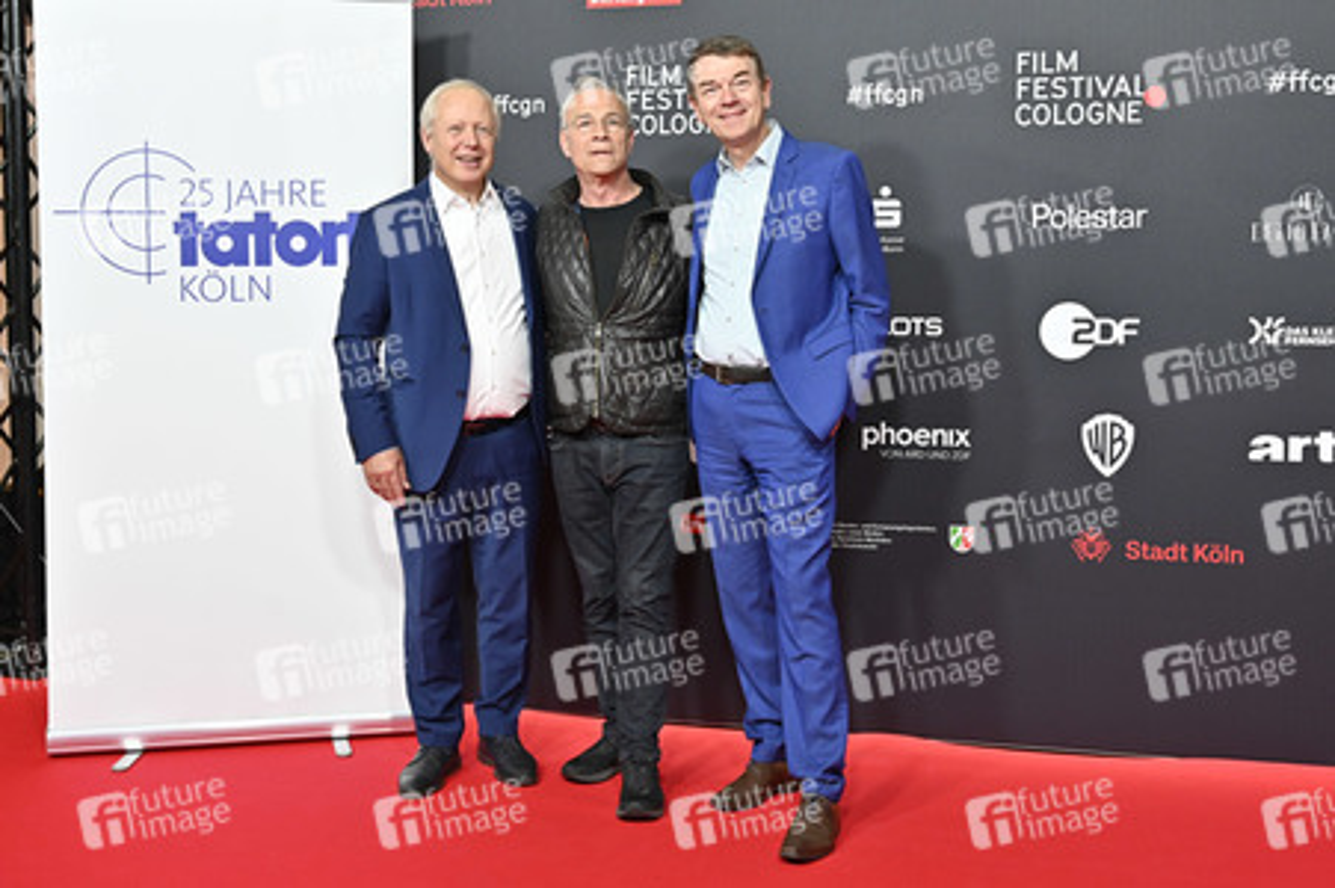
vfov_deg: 34.2
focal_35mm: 39
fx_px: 1445
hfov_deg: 49.6
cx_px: 668
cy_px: 444
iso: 1250
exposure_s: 1/200
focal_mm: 39
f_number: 5
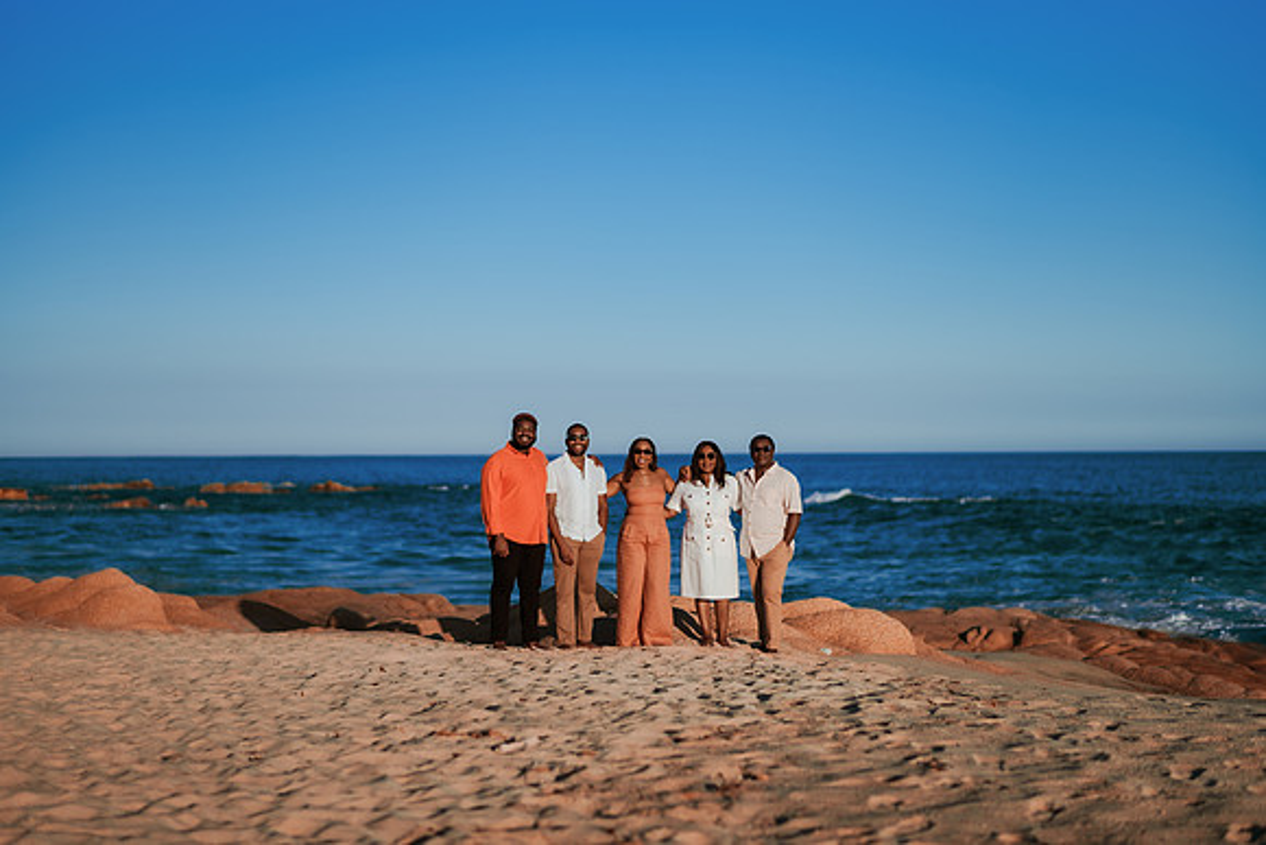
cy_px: 422
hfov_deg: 34.5
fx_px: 2040
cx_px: 633
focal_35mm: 58
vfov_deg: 23.4
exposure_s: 1/8000
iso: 80
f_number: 1.8
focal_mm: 58
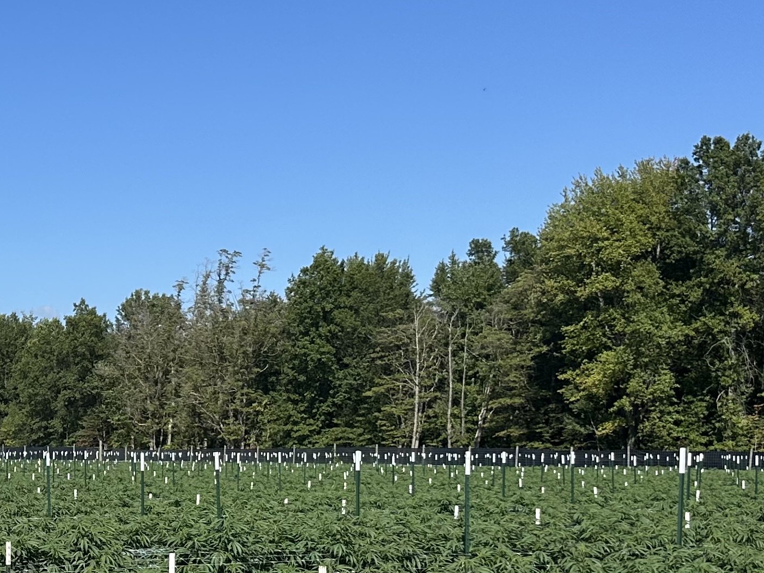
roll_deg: -0.4
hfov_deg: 26.7
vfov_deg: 21.0
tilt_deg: -0.5
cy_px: 473
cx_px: 4
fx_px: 1523
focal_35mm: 69
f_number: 1.78
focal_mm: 6.86
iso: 80
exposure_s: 1/4348
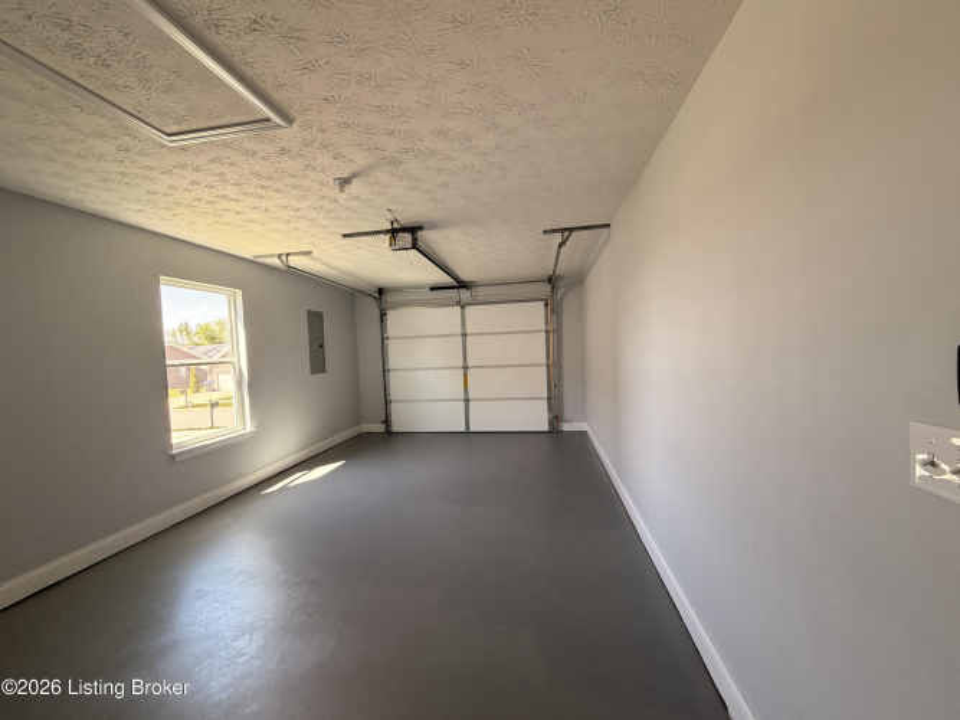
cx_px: 480
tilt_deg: -1.4
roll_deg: +3.2
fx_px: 388
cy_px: 360
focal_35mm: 14
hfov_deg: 102.1
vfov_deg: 85.7
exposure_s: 1/121
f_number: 2.2
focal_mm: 2.22
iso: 200
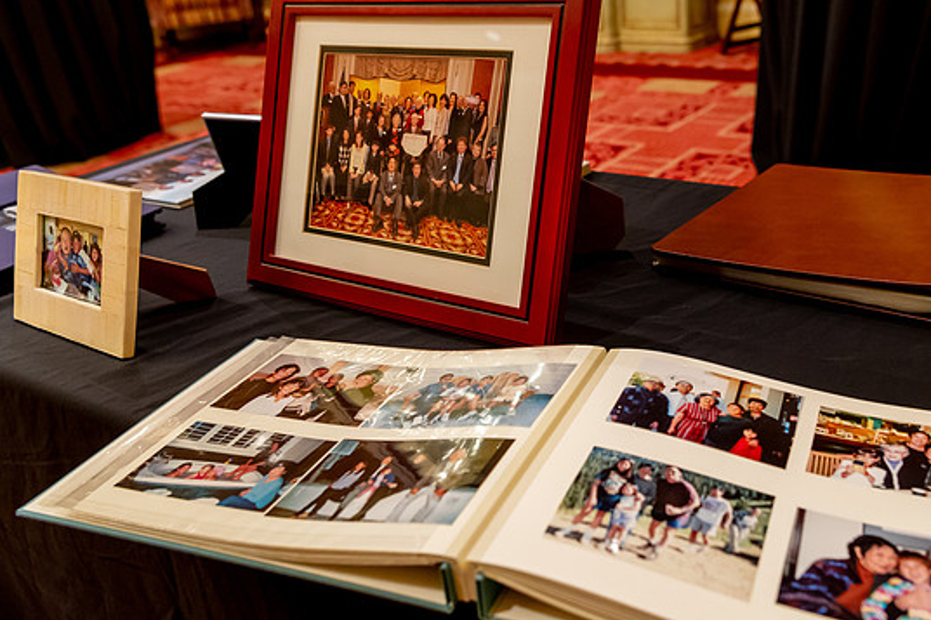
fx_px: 982
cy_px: 258
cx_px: 545
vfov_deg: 35.0
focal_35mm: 38
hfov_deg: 50.5
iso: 4000
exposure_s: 1/125
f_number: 4
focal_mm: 30
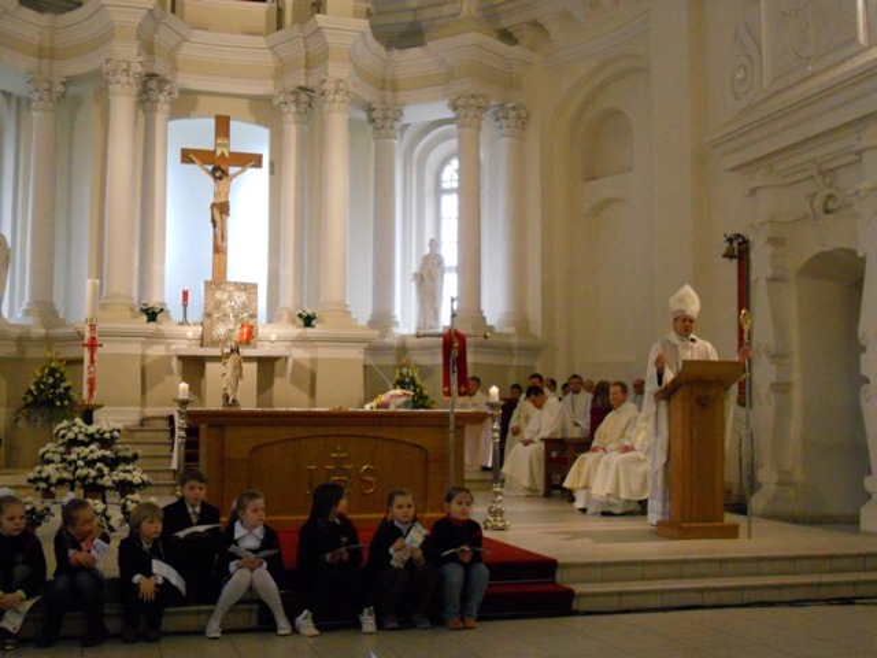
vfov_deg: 31.5
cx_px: 438
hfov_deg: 41.2
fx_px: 1165
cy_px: 329
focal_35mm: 46
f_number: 4.3
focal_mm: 8.2
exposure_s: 1/40
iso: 800
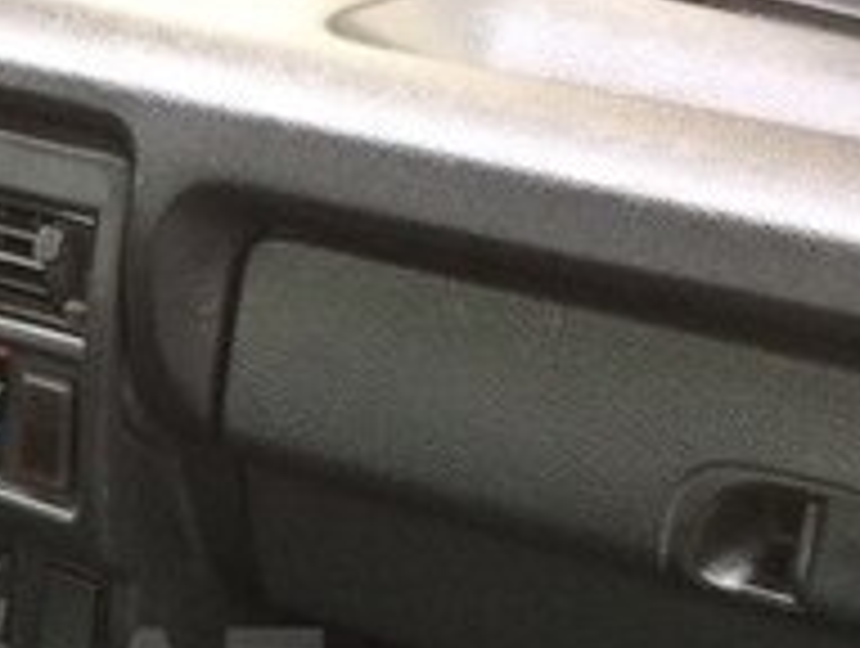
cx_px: -135
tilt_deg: -29.9
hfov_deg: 18.7
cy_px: 695
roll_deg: -2.7
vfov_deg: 14.5
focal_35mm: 100
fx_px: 2489
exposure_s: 1/33
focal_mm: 4.15
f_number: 2.2
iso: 160
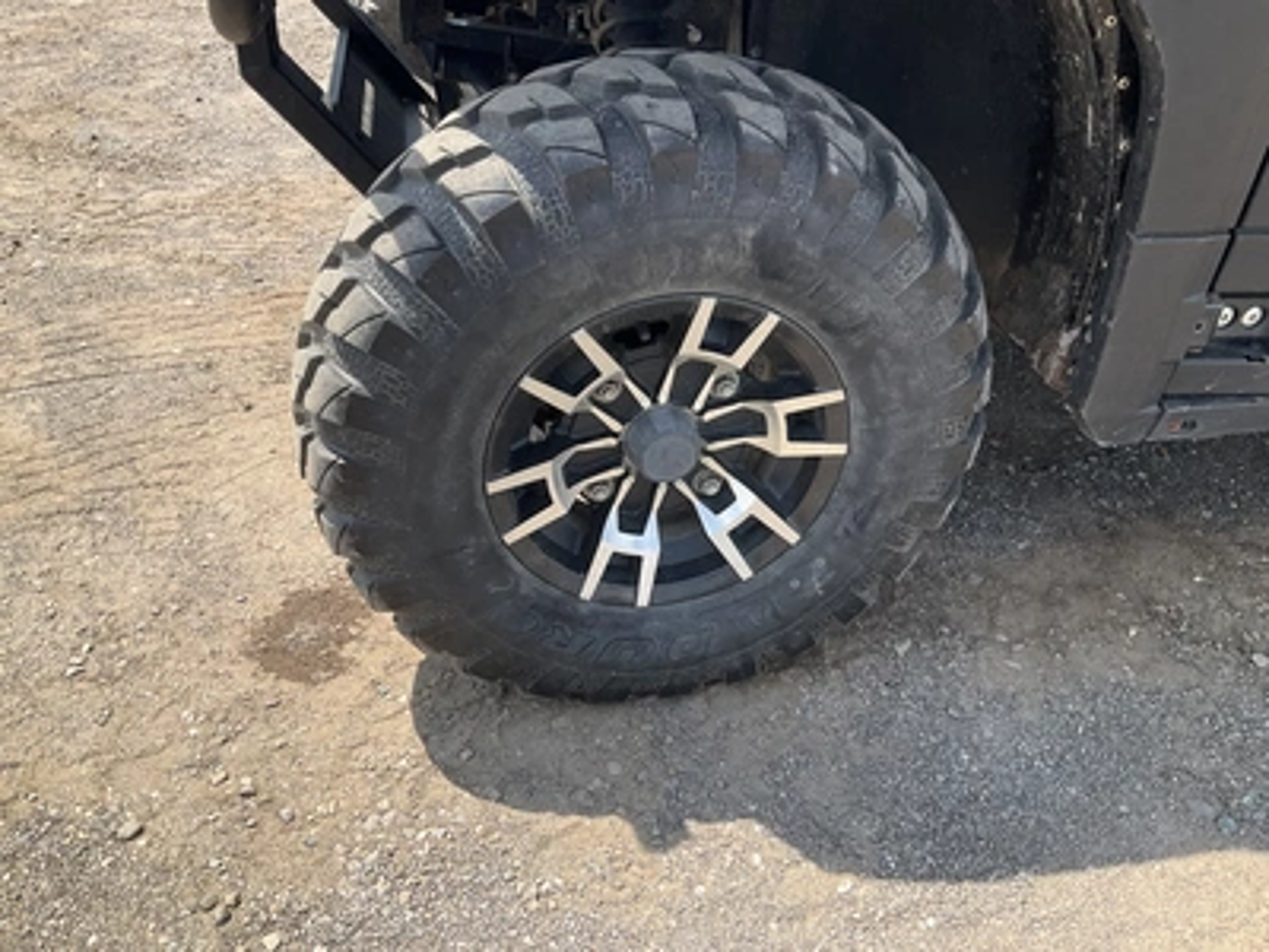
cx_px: 634
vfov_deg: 48.2
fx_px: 1063
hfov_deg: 61.7
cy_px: 476
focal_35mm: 29
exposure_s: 1/792
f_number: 1.8
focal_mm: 3
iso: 25
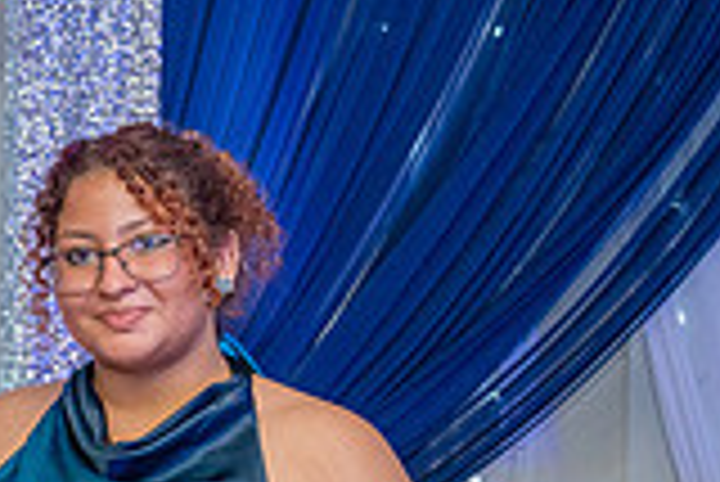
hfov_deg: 15.3
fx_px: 2362
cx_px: -522
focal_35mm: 118
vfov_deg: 11.6
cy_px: 385
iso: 1250
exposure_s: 1/200
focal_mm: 32.5
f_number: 4.5
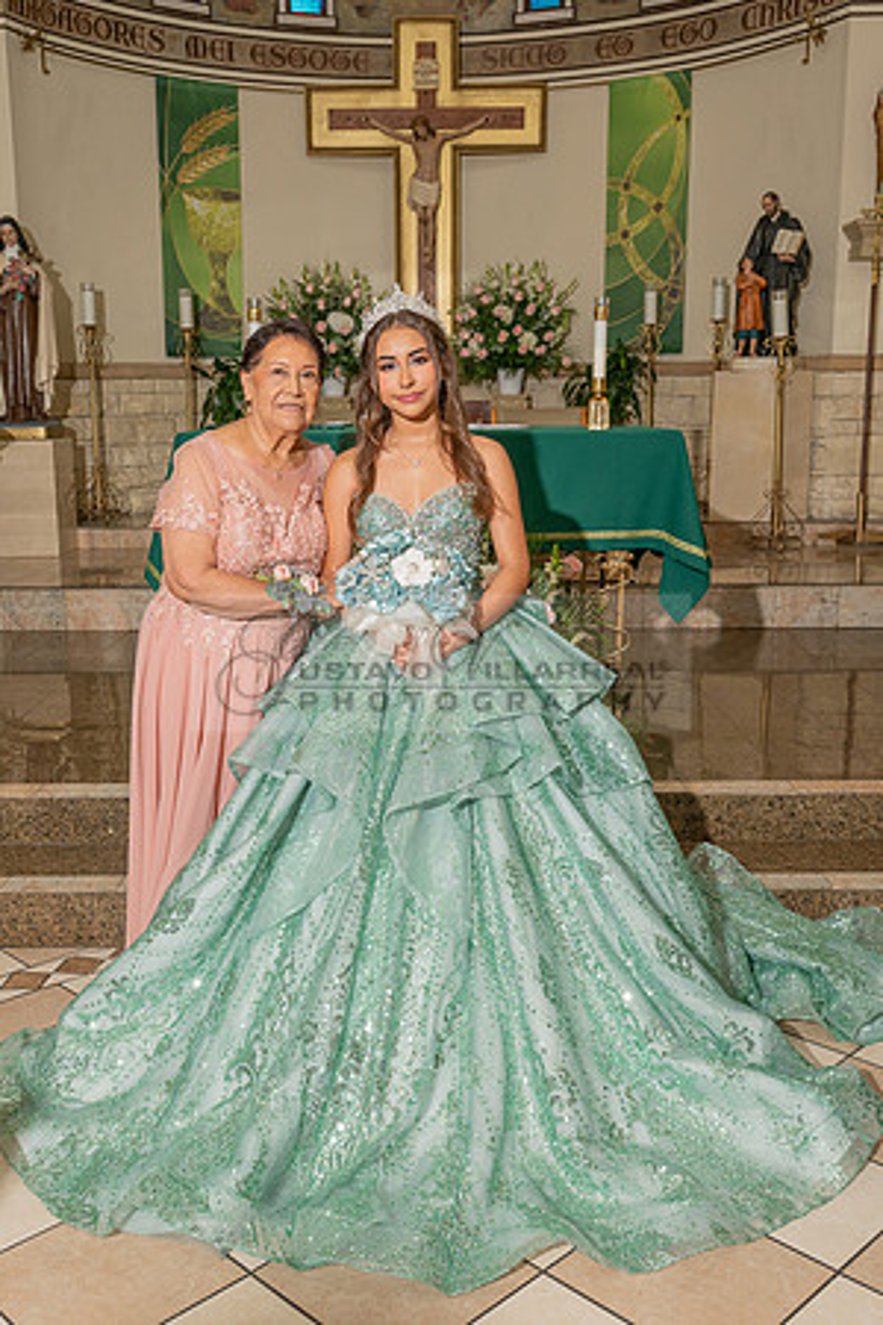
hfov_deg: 36.8
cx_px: 402
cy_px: 663
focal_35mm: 36
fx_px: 1324
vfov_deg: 53.1
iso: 320
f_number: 4.5
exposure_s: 1/200
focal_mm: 24
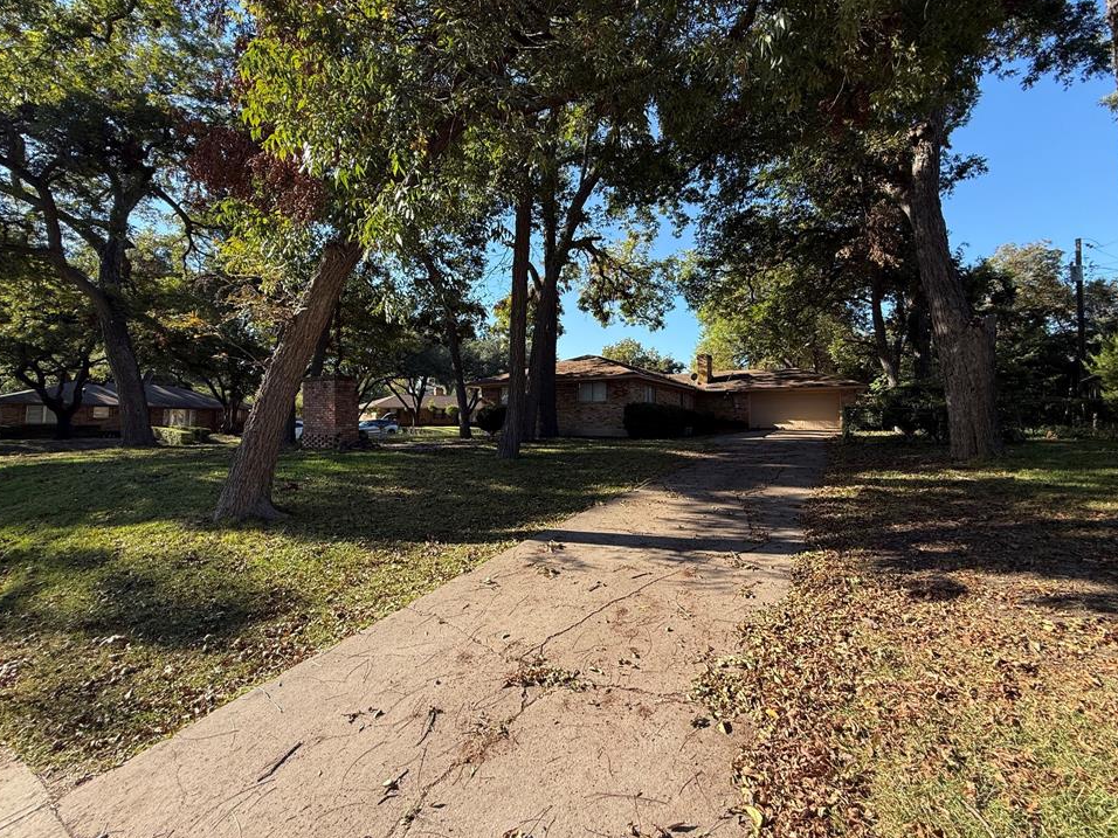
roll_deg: +0.2
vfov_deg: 81.7
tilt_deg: +5.2
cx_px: 584
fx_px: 484
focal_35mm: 15
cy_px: 393
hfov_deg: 98.1
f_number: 2.2
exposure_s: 1/590
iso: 64
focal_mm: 2.22
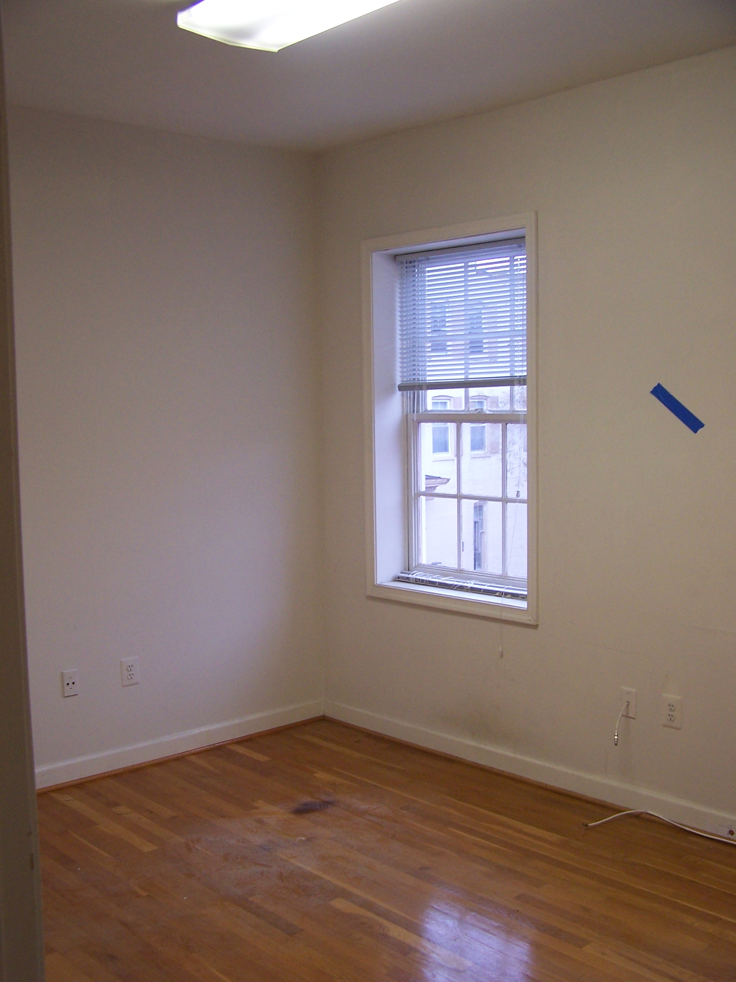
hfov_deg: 37.7
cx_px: 368
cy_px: 491
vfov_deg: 49.0
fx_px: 1077
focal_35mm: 38
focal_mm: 6.3
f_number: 2.8
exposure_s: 1/30
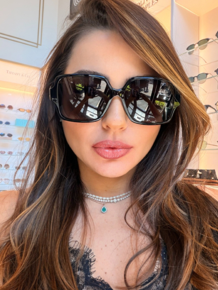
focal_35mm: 31
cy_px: 142
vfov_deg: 58.3
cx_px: 111
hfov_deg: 45.5
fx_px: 260
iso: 80
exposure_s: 1/97
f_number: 1.9
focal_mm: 2.71
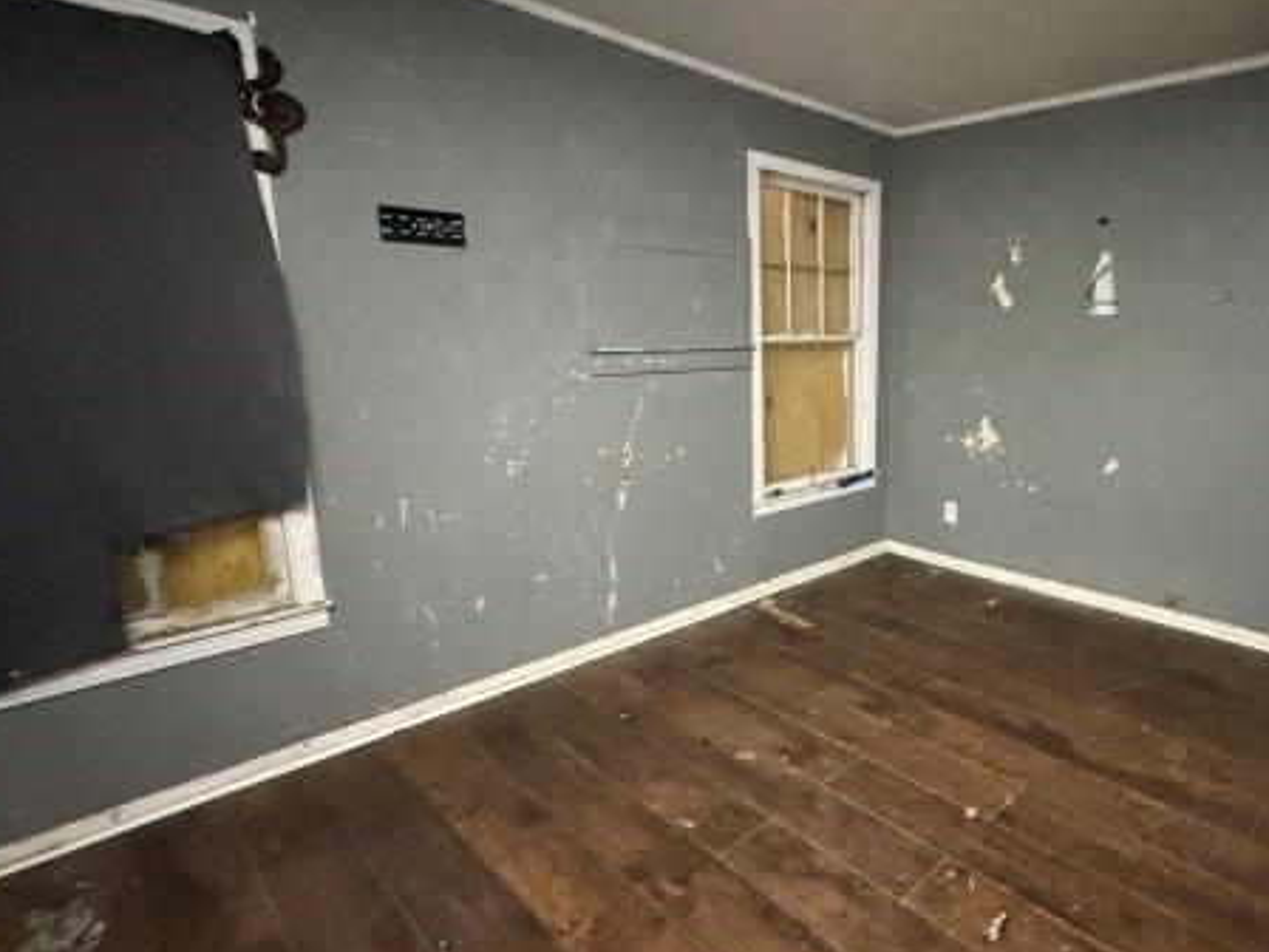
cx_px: 870
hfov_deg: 78.4
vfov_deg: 66.0
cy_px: 465
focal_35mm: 20
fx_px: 733
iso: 1600
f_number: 2.2
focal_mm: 2.22
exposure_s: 1/40
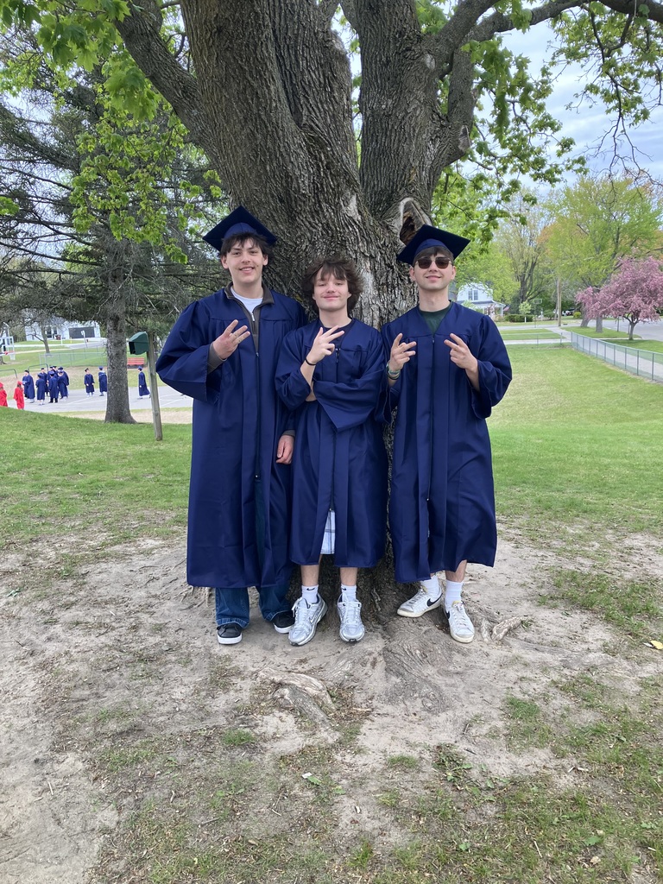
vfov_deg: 63.4
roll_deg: +1.9
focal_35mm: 28
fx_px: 715
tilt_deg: -11.1
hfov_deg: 49.7
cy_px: 442
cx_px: 332
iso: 32
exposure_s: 1/121
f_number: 1.8
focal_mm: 3.99
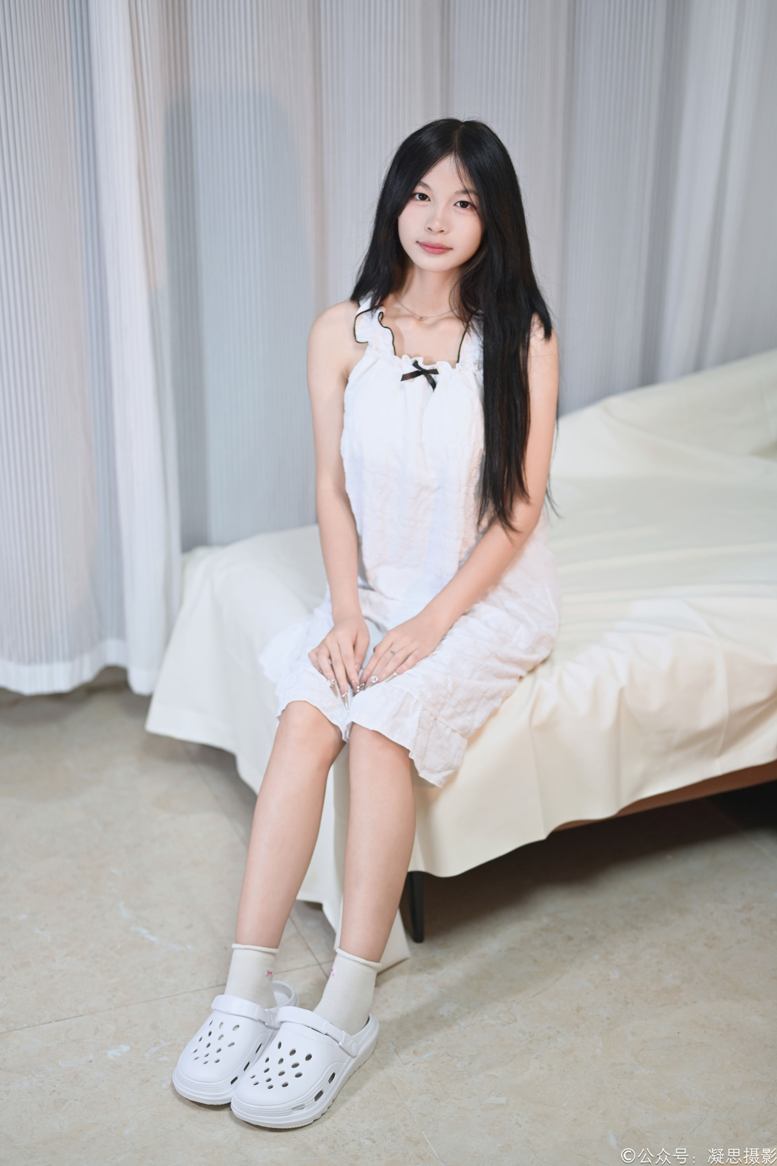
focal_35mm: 50
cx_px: 388
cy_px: 583
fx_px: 1619
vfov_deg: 39.6
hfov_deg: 27.0
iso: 640
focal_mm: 50
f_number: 2
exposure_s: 1/100
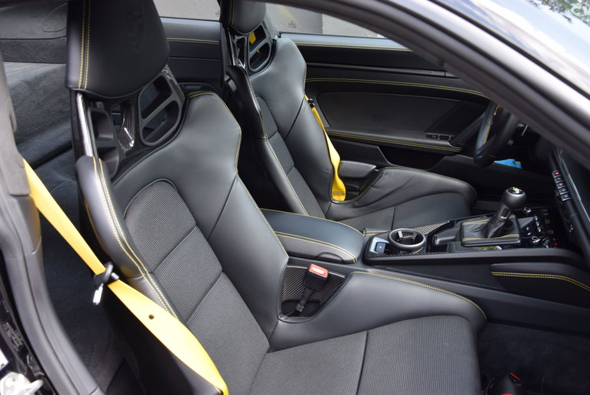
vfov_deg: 37.0
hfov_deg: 53.1
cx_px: 295
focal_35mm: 36
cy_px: 198
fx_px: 591
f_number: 5.6
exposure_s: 1/125
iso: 400
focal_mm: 24
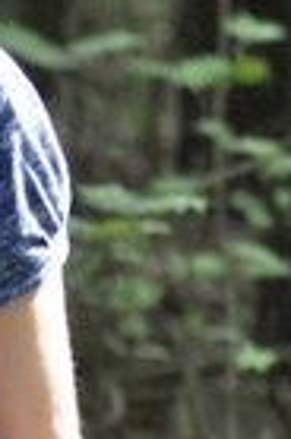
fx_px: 6438
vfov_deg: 3.9
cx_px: -427
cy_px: 73
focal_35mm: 528
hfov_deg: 2.6
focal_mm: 75
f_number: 4.2
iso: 800
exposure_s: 1/250
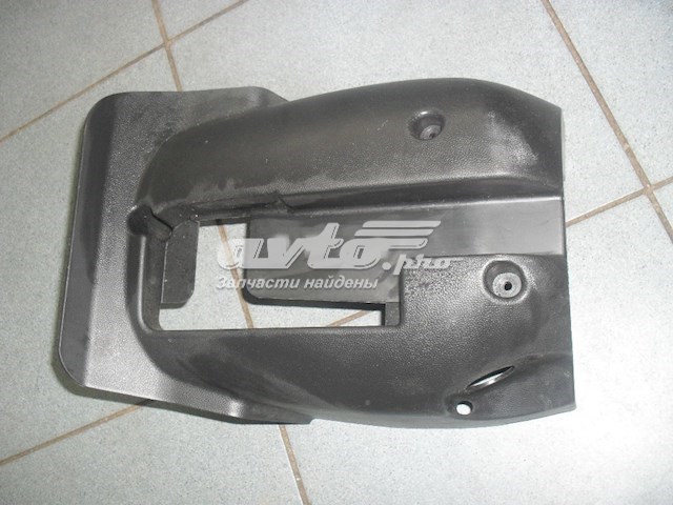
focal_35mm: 35
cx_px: 336
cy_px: 252
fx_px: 680
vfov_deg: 40.7
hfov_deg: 52.6
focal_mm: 6.3
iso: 200
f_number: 3.2
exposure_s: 1/45
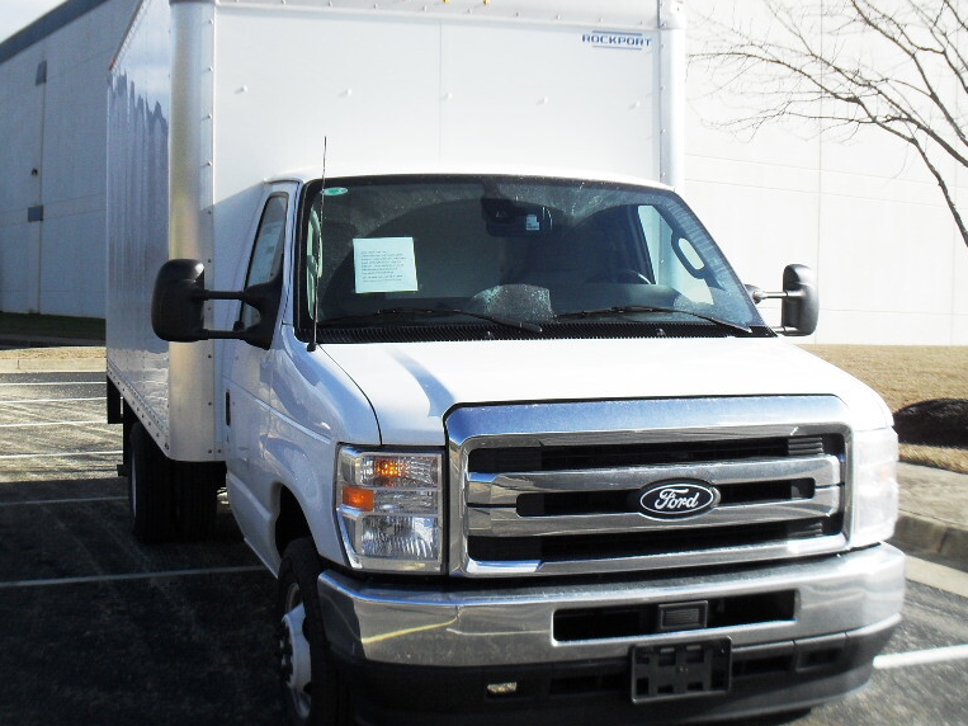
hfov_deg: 40.4
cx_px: 464
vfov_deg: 30.9
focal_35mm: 47
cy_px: 339
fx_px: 1314
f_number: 8.4
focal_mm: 6.3
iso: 100
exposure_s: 1/125
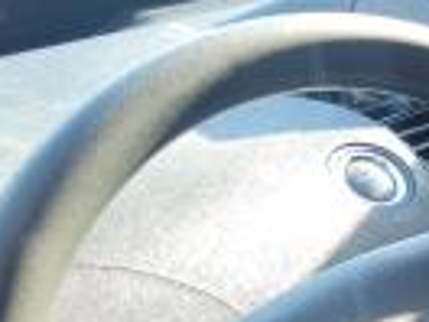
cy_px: 374
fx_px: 1227
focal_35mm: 99
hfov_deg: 17.9
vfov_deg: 14.5
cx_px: 630
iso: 64
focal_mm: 5.4
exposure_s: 1/120
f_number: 1.8
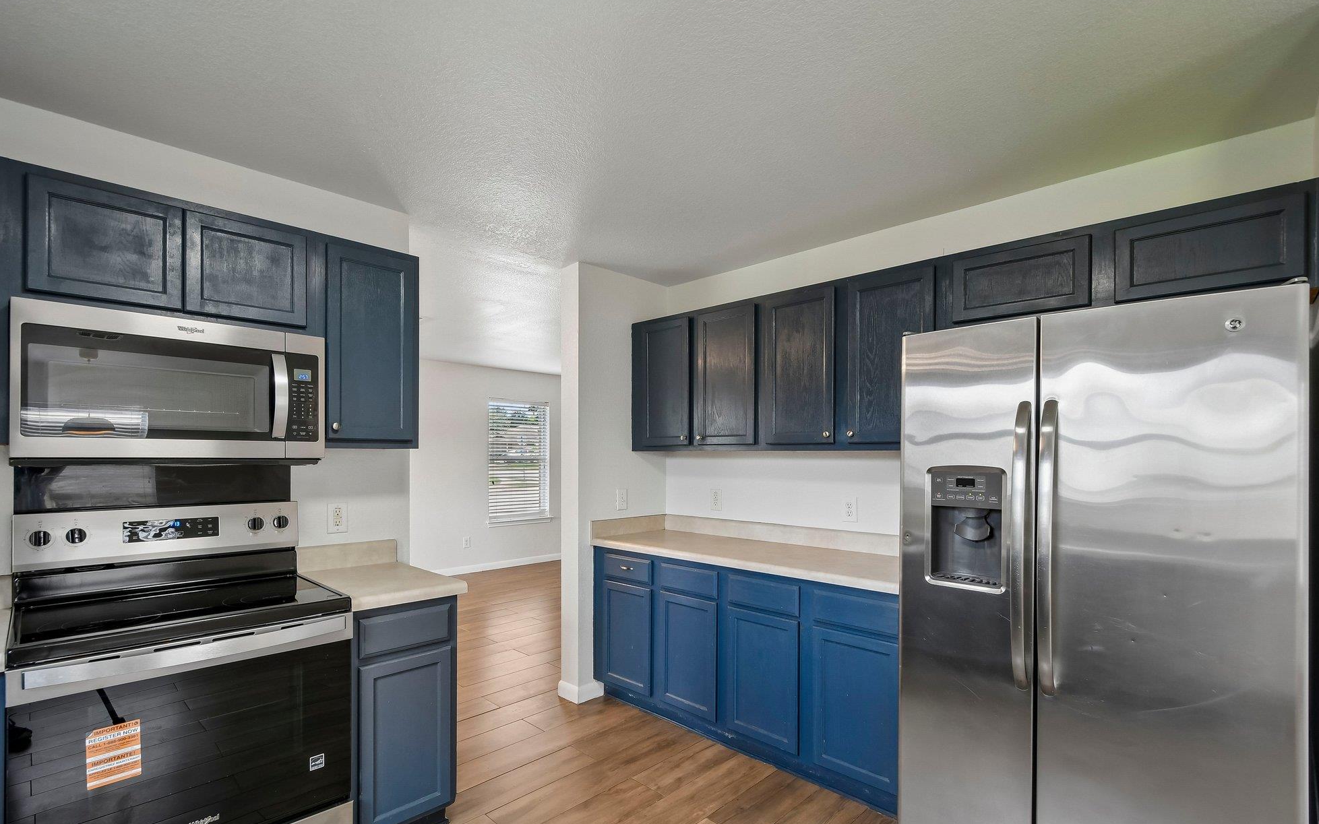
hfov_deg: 97.8
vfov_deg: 71.2
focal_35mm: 16
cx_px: 636
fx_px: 575
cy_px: 417
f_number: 8
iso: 400
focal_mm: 10
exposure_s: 1/25
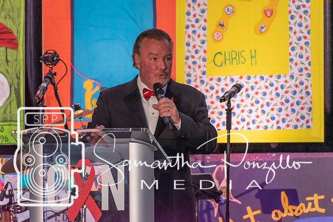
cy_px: 111
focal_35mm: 395
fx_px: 3657
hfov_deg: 5.2
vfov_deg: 3.5
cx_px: 166
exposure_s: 1/60
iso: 1100
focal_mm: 260
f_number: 6
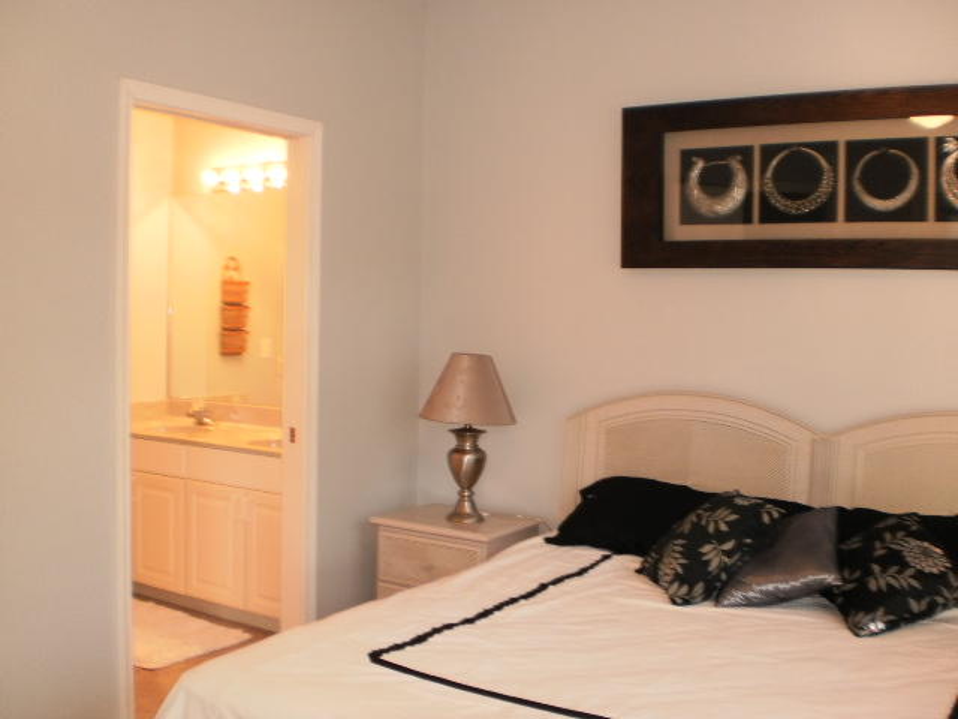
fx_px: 996
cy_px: 360
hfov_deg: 51.4
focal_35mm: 36
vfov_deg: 39.7
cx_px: 479
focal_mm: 6.3
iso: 125
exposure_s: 1/30
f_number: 3.1
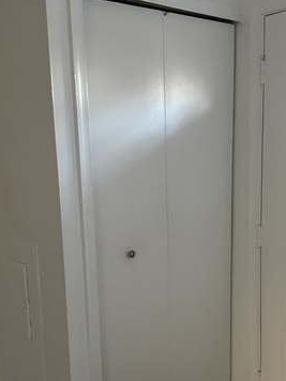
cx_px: 161
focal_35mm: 45
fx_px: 496
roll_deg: +2.0
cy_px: 243
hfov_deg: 32.1
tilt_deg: -8.3
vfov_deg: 41.7
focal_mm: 6.86
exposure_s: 1/30
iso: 800
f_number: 1.78
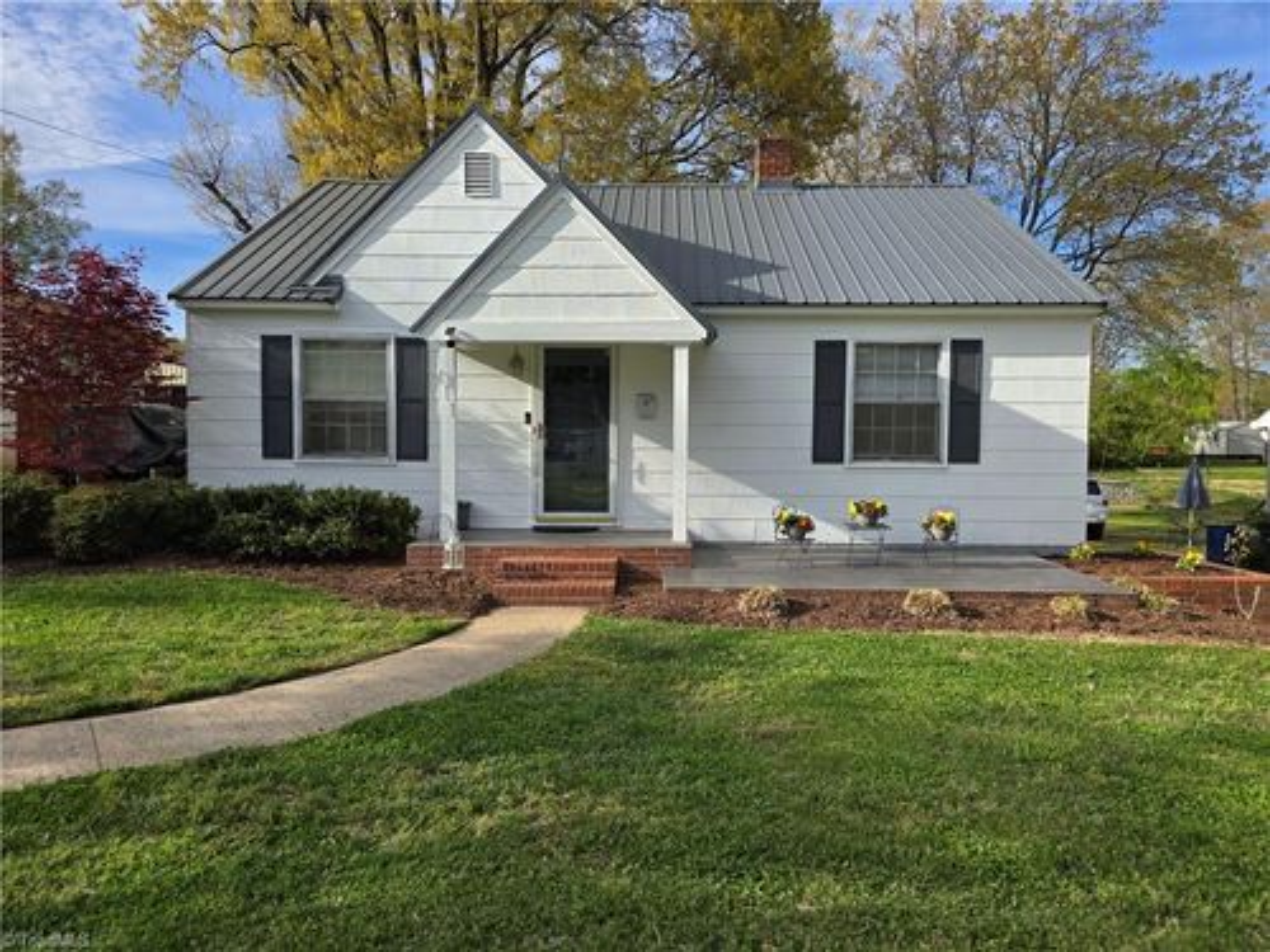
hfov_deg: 73.9
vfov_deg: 58.9
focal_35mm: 23
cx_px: 635
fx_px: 844
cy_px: 476
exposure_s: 1/591
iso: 12
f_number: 1.7
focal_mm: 6.3
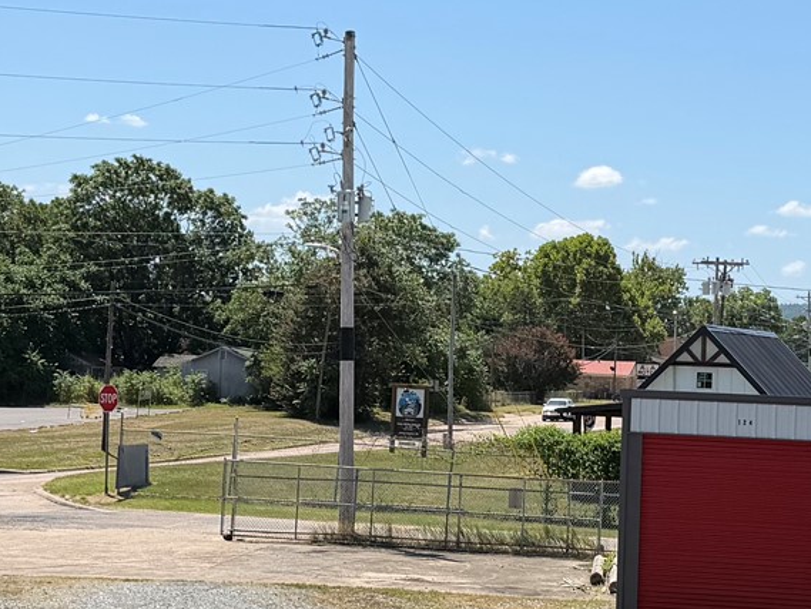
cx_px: 475
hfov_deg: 24.1
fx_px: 1898
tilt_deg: +3.1
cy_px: 268
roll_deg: -2.5
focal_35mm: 81
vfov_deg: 18.2
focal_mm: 6.76
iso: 80
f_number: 1.78
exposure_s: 1/6173
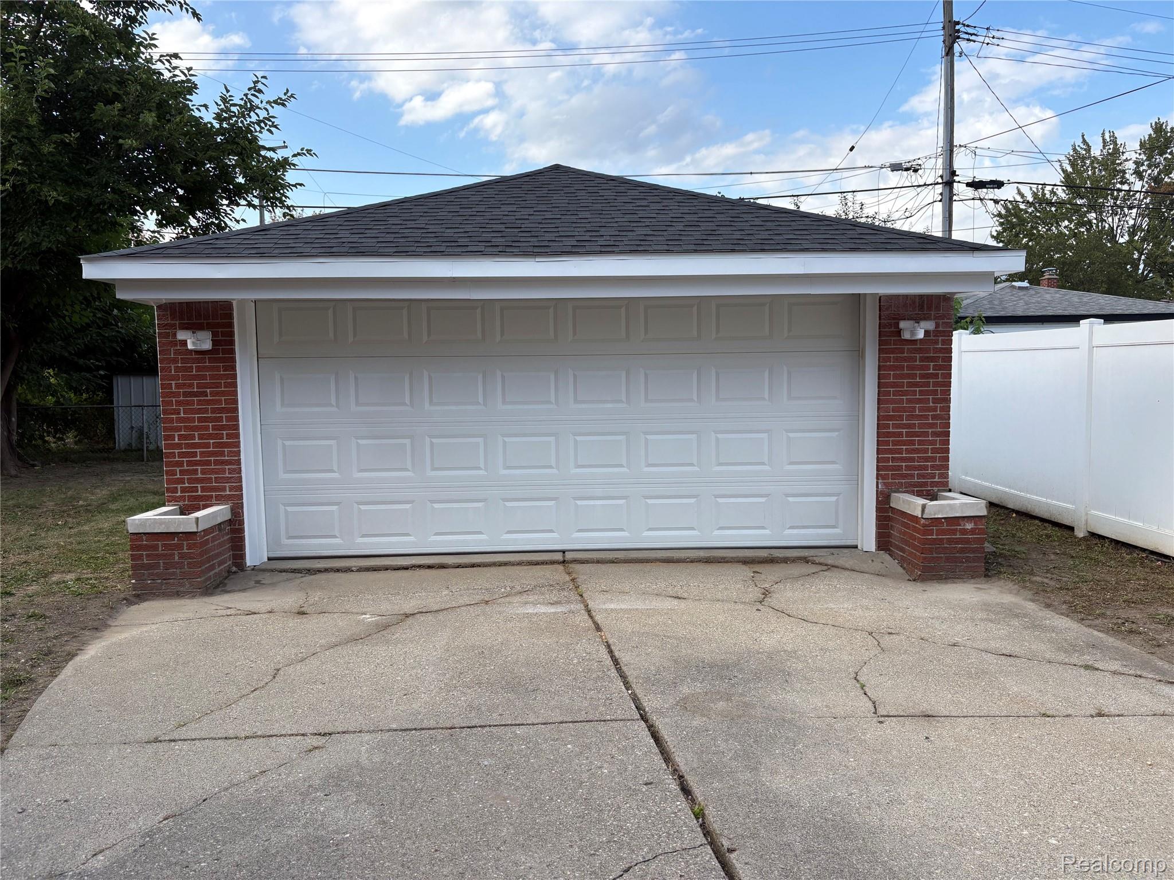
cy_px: 440
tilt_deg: -5.0
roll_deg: +1.0
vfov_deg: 53.1
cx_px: 587
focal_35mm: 26
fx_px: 882
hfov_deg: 67.3
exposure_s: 1/1117
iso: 50
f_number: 1.6
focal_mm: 5.96
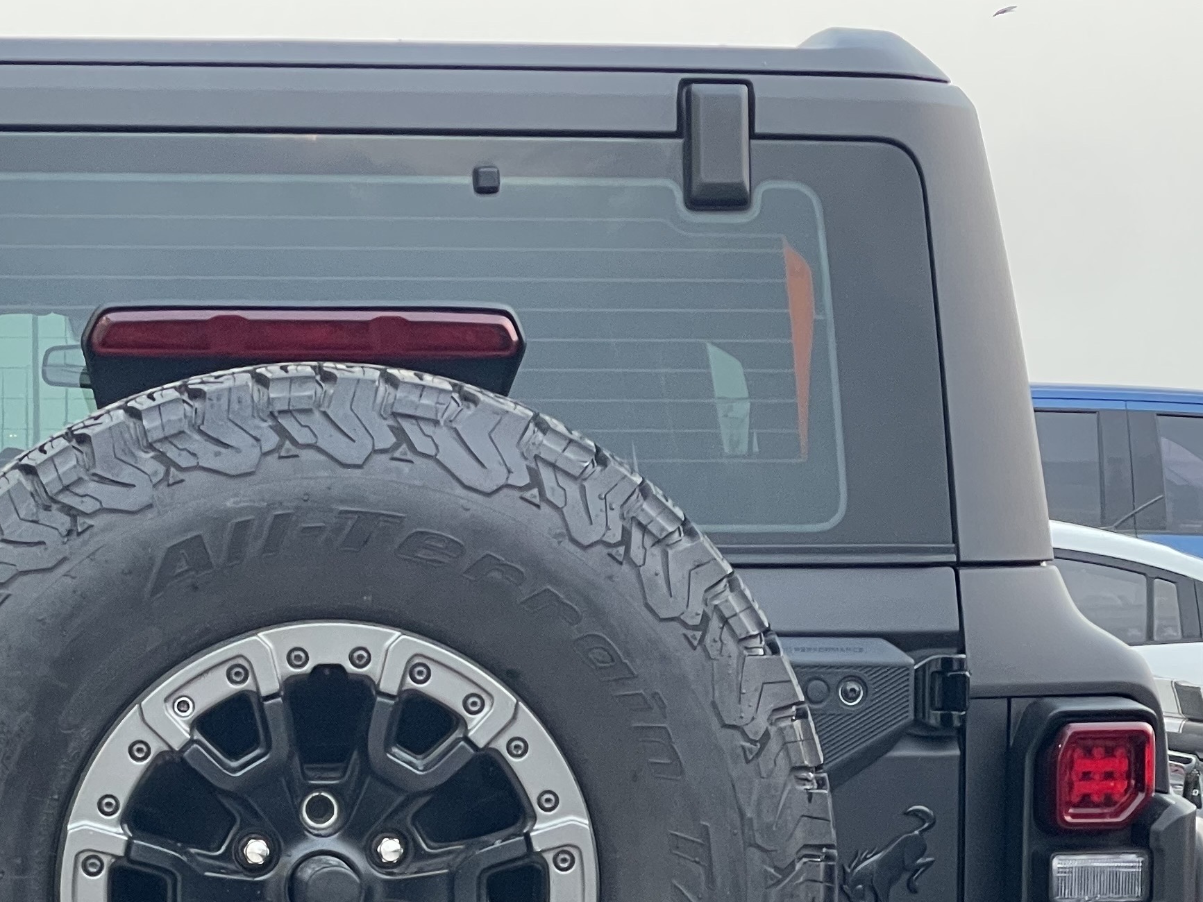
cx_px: 283
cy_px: 924
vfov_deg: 12.1
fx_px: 4205
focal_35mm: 121
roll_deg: -0.3
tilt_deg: -6.2
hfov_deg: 16.2
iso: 200
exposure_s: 1/100
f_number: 2
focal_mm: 6
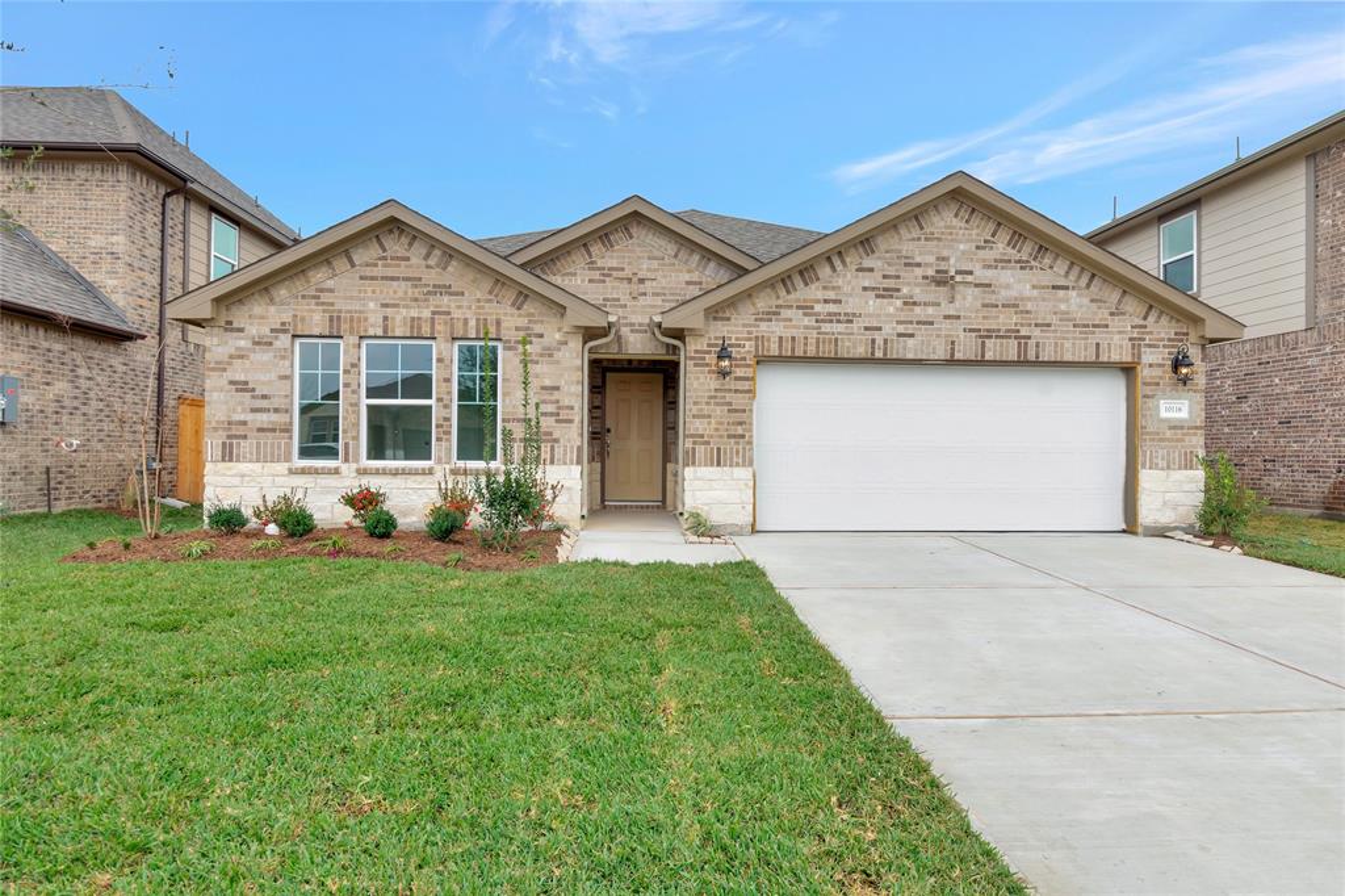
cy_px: 448
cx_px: 672
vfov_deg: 63.2
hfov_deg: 85.4
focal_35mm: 20
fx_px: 728
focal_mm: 13
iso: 200
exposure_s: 1/100
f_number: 8
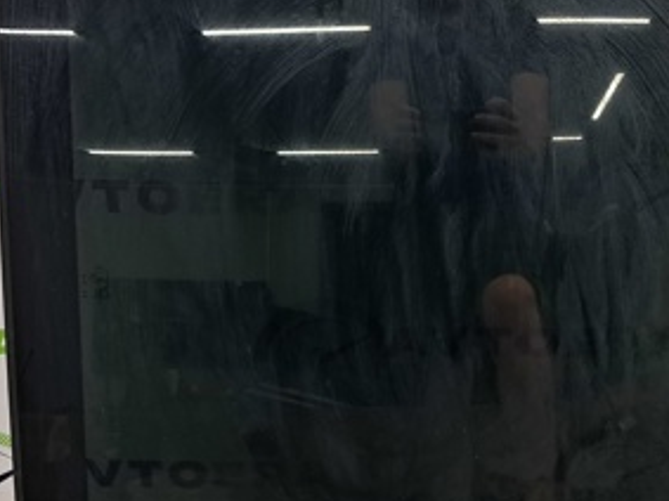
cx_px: 409
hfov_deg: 31.6
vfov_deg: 24.0
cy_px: 249
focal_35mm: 61
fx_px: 1178
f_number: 1.8
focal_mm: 4
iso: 125
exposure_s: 1/50
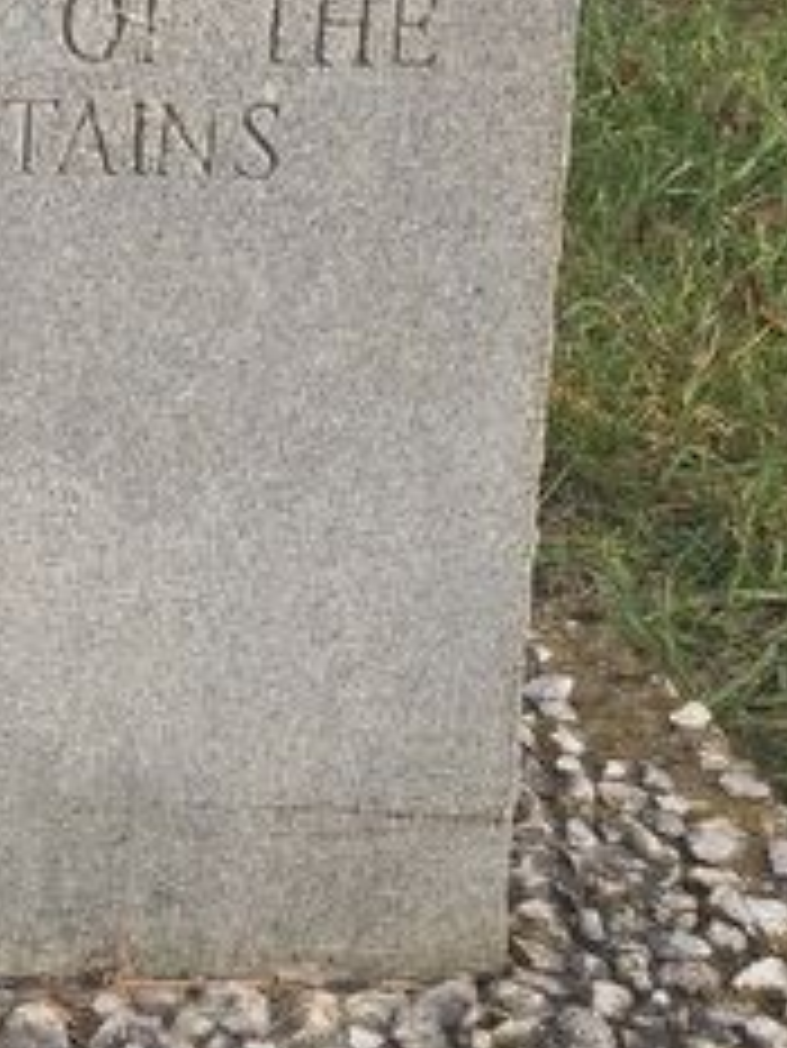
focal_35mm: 79
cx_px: -333
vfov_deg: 23.2
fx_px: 2393
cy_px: -103
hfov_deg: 17.2
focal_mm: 5.4
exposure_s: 1/476
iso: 25
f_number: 1.8
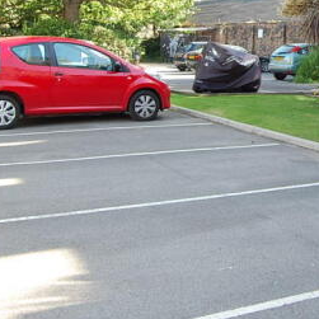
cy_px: 58
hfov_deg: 27.6
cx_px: 282
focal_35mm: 60
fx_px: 626
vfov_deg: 28.0
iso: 250
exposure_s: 1/125
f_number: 5.6
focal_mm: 18
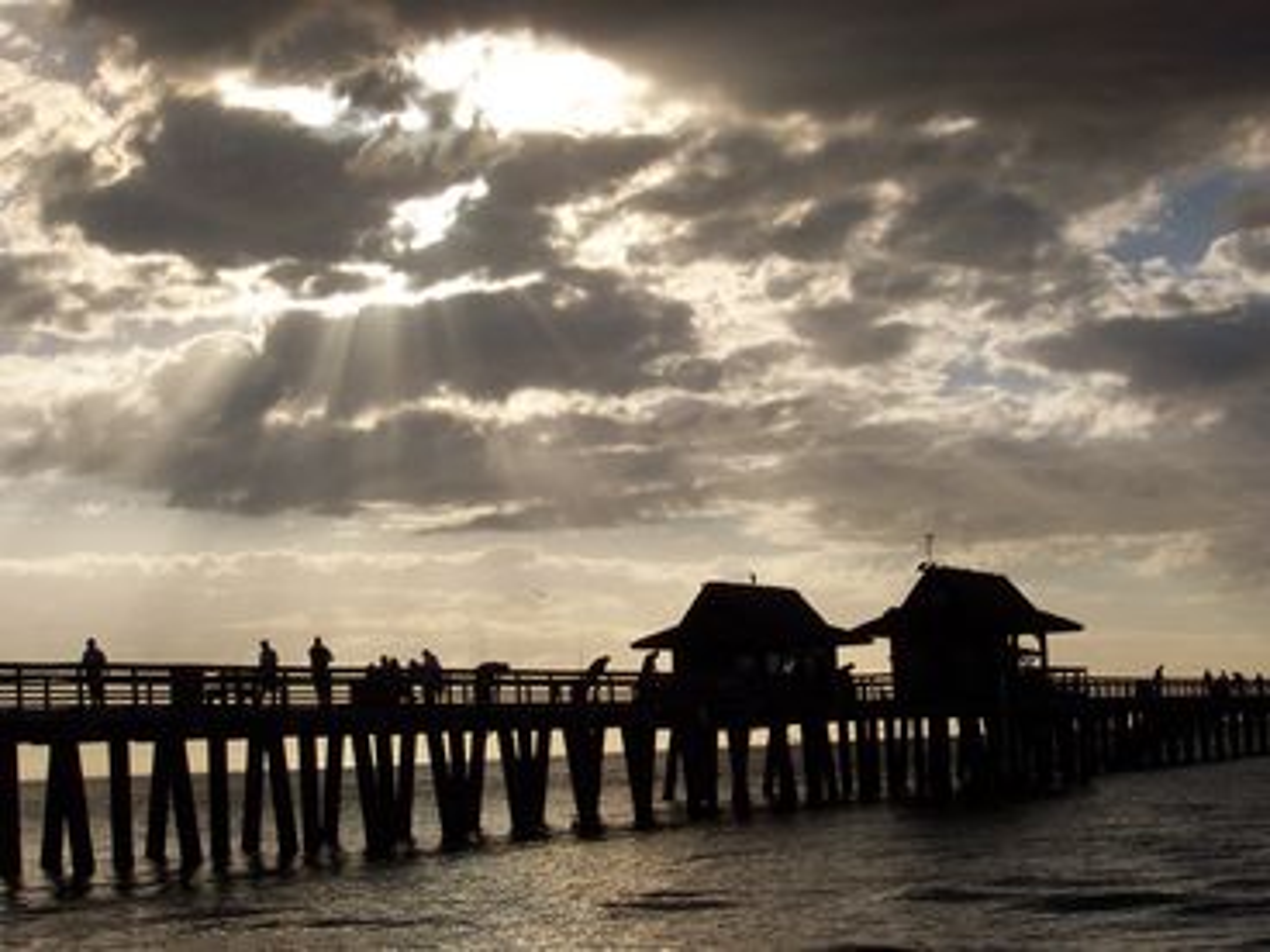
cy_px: 476
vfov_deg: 16.6
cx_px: 635
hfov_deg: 22.0
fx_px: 3265
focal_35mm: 89
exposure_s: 1/1000
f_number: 8
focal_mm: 13.5
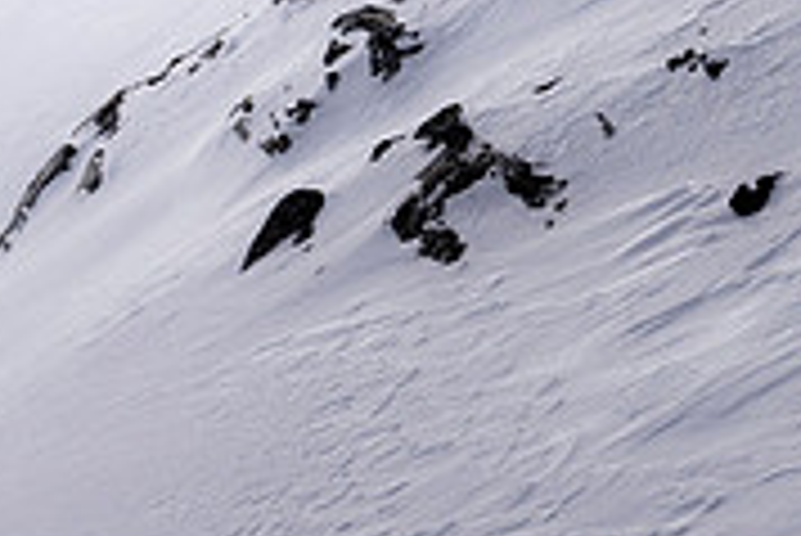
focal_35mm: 228
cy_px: -259
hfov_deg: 9.0
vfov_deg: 6.0
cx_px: 369
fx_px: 5077
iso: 200
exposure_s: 1/1000
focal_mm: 70
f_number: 11
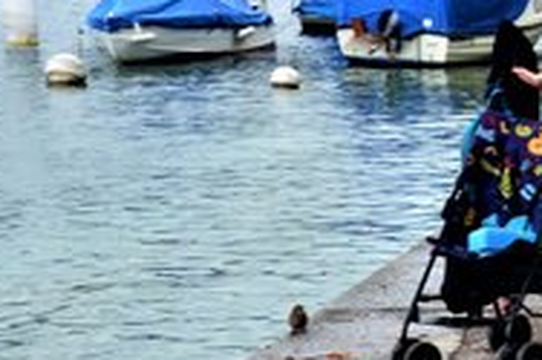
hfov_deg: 9.1
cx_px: 972
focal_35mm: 217
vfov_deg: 6.3
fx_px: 3264
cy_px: 372
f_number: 7.1
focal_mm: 34
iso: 320
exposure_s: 1/25
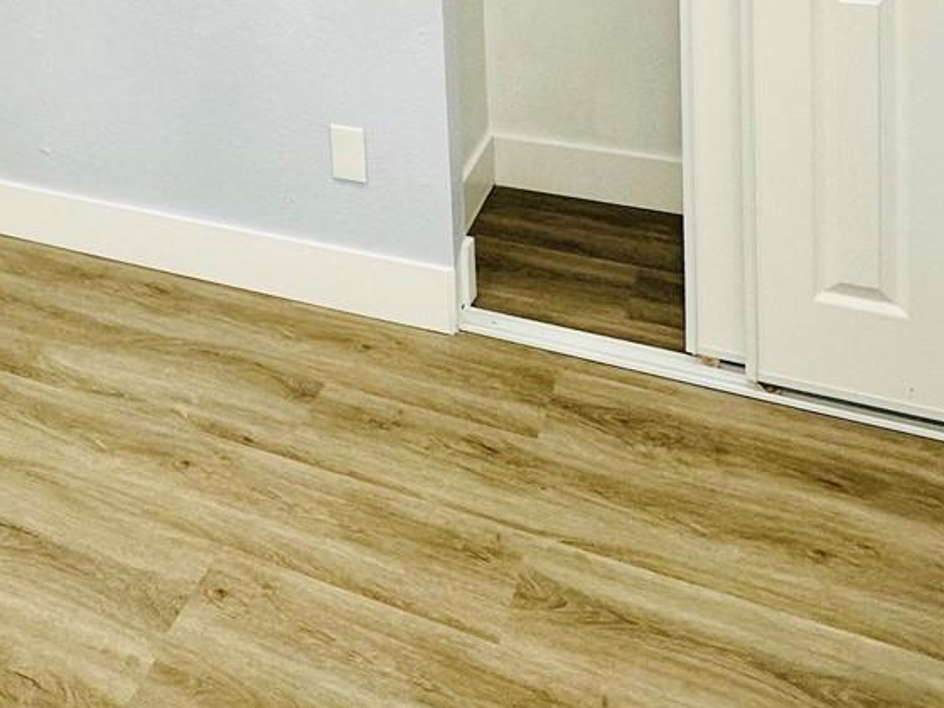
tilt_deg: -5.4
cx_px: 201
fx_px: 1091
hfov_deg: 44.7
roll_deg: +3.0
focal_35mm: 40
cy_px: -189
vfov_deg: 29.6
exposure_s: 1/120
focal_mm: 2.22
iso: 160
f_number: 2.2
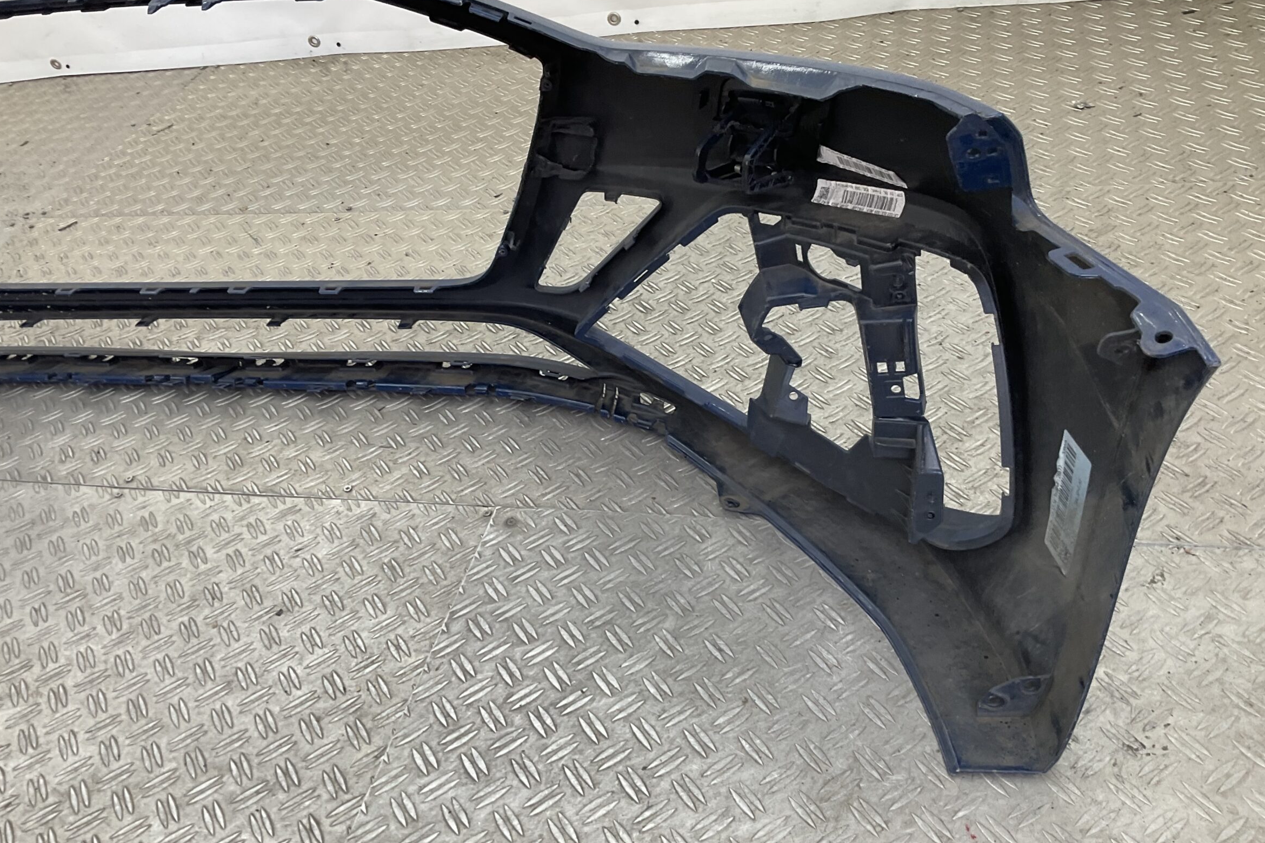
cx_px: 598
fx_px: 1159
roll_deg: +13.1
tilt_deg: -37.0
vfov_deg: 40.0
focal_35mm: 33
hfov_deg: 57.2
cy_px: 399
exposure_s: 1/120
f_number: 1.8
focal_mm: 3
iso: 32
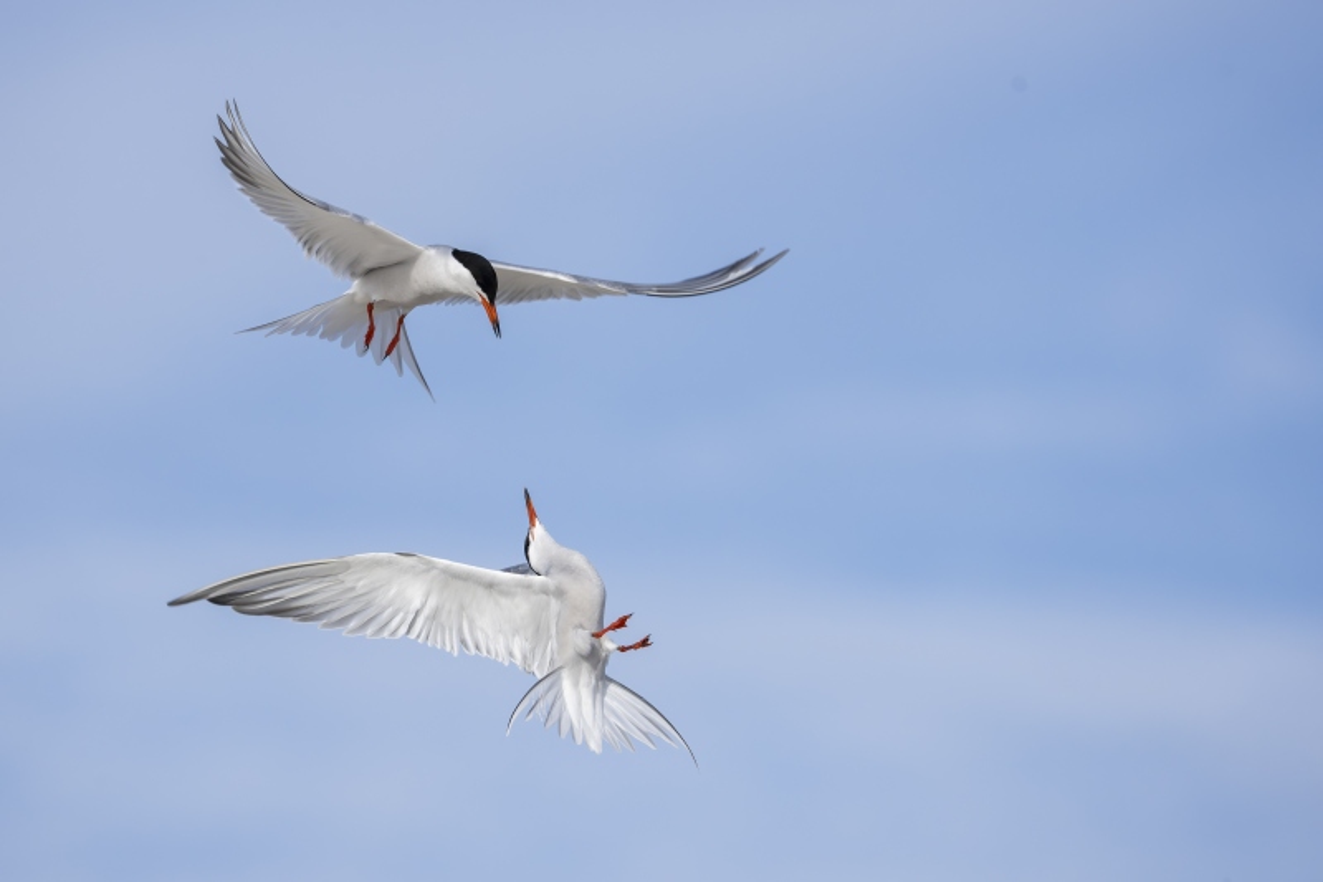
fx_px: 20905
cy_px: 441
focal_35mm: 569
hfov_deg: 3.6
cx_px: 662
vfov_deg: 2.4
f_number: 8
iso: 1600
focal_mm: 569
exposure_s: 1/4000
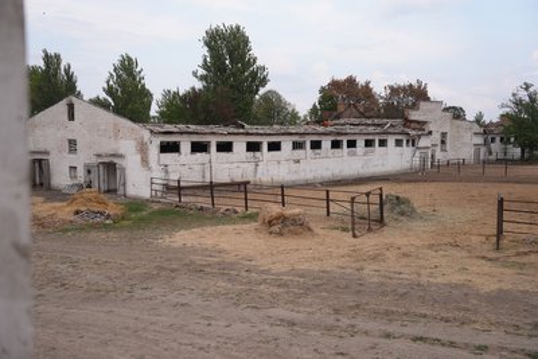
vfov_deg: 31.9
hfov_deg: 46.4
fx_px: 628
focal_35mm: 42
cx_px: 269
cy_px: 180
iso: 160
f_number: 2.8
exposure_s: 1/1000
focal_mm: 42
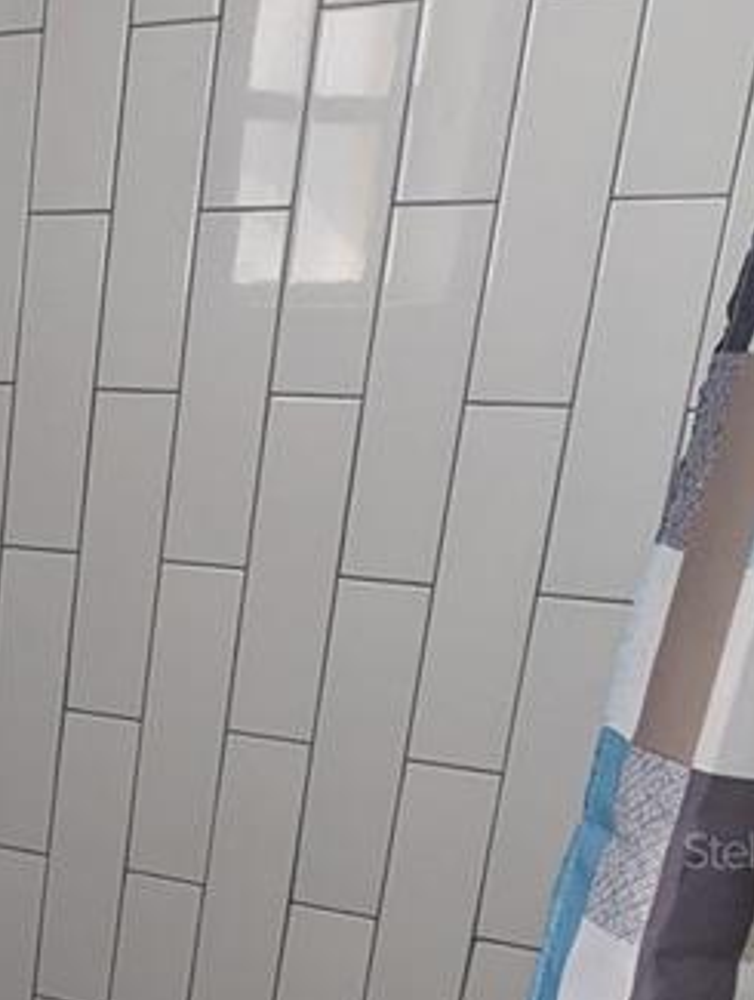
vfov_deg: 31.5
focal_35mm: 59
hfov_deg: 20.1
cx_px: -488
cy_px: 849
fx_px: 1708
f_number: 2.2
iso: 53
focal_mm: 2.35
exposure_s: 1/120
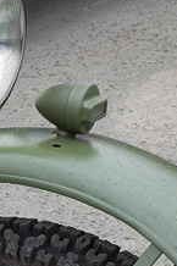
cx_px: -225
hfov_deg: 6.1
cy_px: 245
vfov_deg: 9.5
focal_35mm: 215
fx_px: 1588
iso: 400
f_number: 8
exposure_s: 1/250
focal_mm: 26
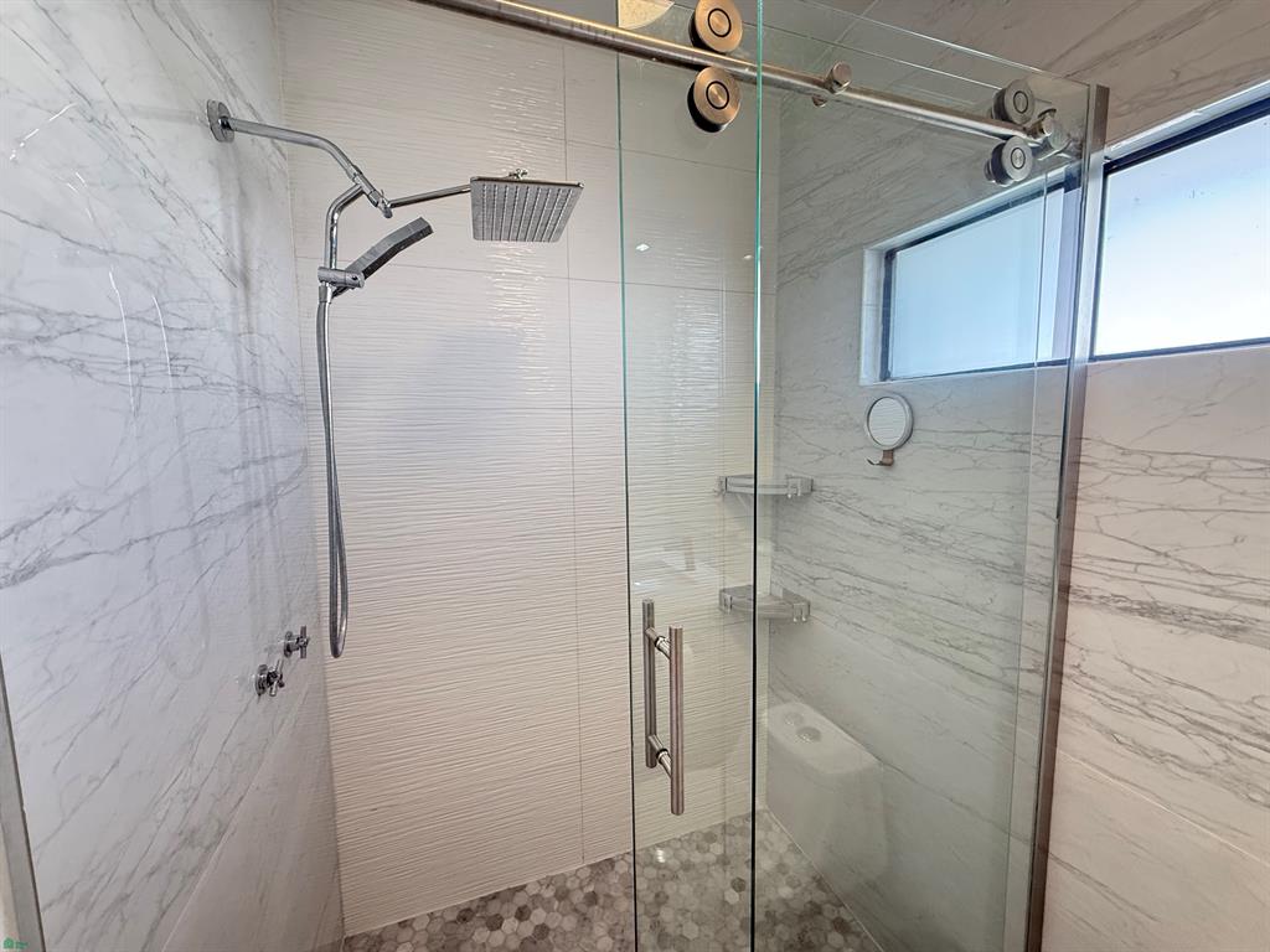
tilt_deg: -5.2
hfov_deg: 102.1
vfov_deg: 85.7
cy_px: 476
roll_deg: +0.6
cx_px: 635
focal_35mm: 14
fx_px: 514
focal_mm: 2.22
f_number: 2.2
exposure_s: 1/120
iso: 400
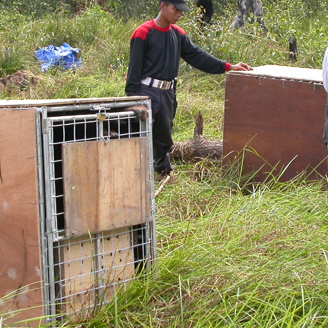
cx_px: 157
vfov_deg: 18.4
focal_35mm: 94
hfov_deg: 18.5
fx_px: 1008
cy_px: 106
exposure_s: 1/227
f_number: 5.2
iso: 100
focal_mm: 10.4
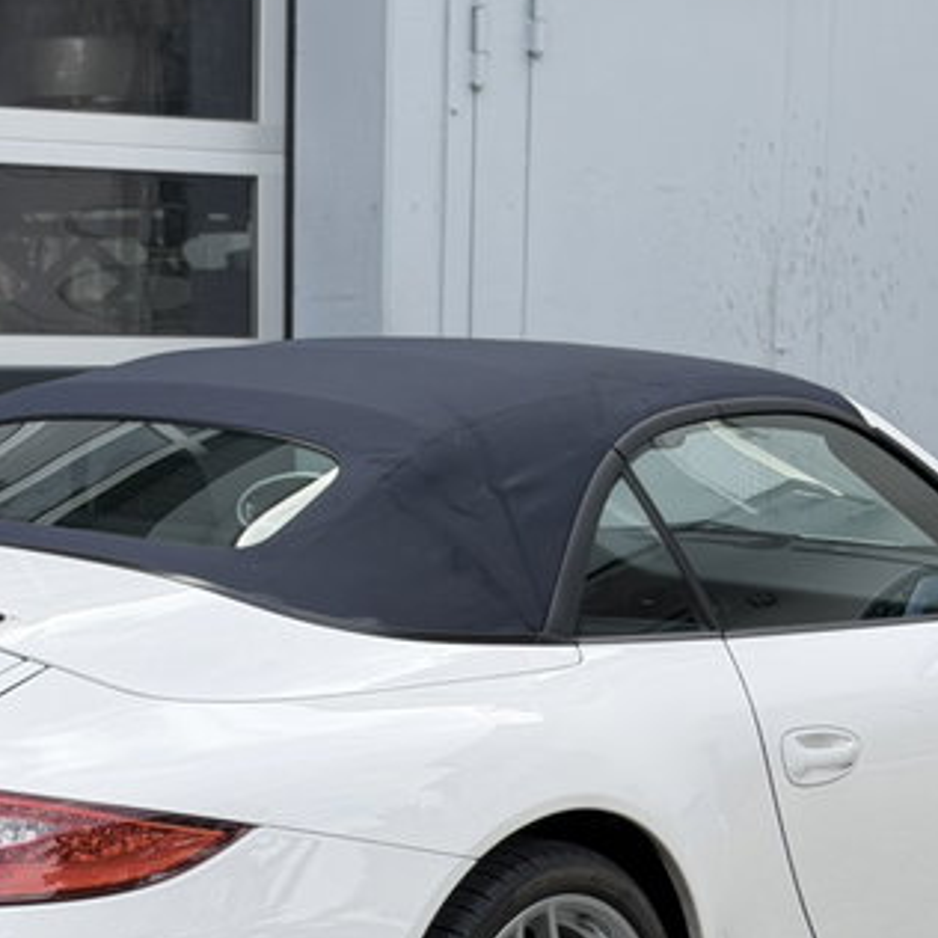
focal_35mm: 103
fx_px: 3158
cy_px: 760
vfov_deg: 16.8
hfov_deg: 16.8
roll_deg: -1.0
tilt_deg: -6.1
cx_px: 282
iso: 64
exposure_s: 1/778
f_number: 1.78
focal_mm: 6.76
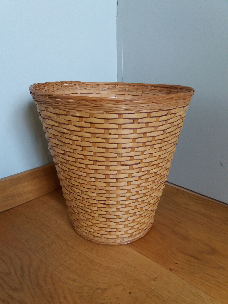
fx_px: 246
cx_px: 114
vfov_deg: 63.4
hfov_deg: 49.7
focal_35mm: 28
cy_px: 152
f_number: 1.9
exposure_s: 1/33
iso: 125
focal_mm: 3.7
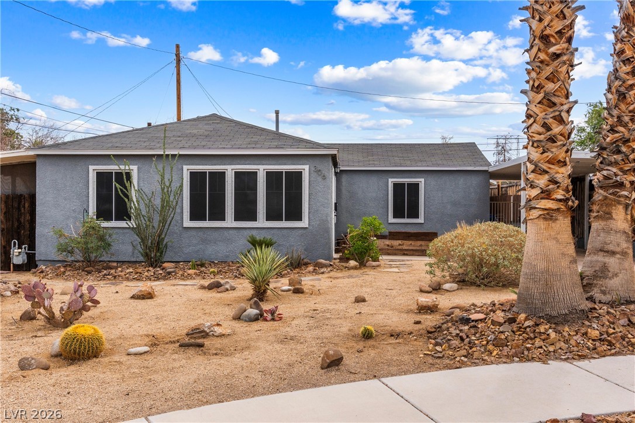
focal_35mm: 33
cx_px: 318
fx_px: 582
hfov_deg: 57.2
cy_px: 212
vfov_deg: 40.0
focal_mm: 22
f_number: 8
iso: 400
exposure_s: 1/8000
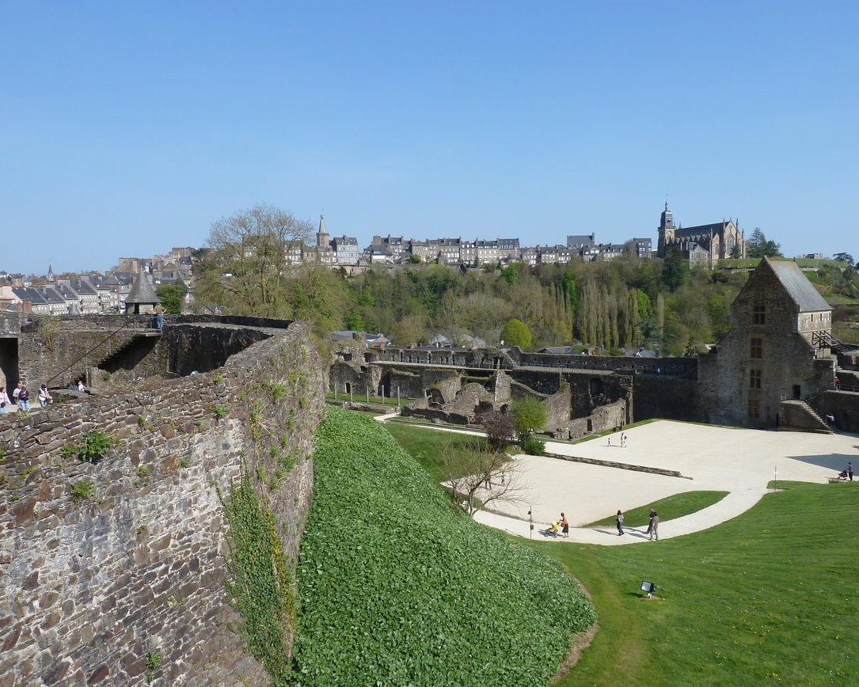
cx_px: 473
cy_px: 340
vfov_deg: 53.2
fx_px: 686
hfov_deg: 63.9
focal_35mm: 27
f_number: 4.5
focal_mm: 4.1
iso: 80
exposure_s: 1/500
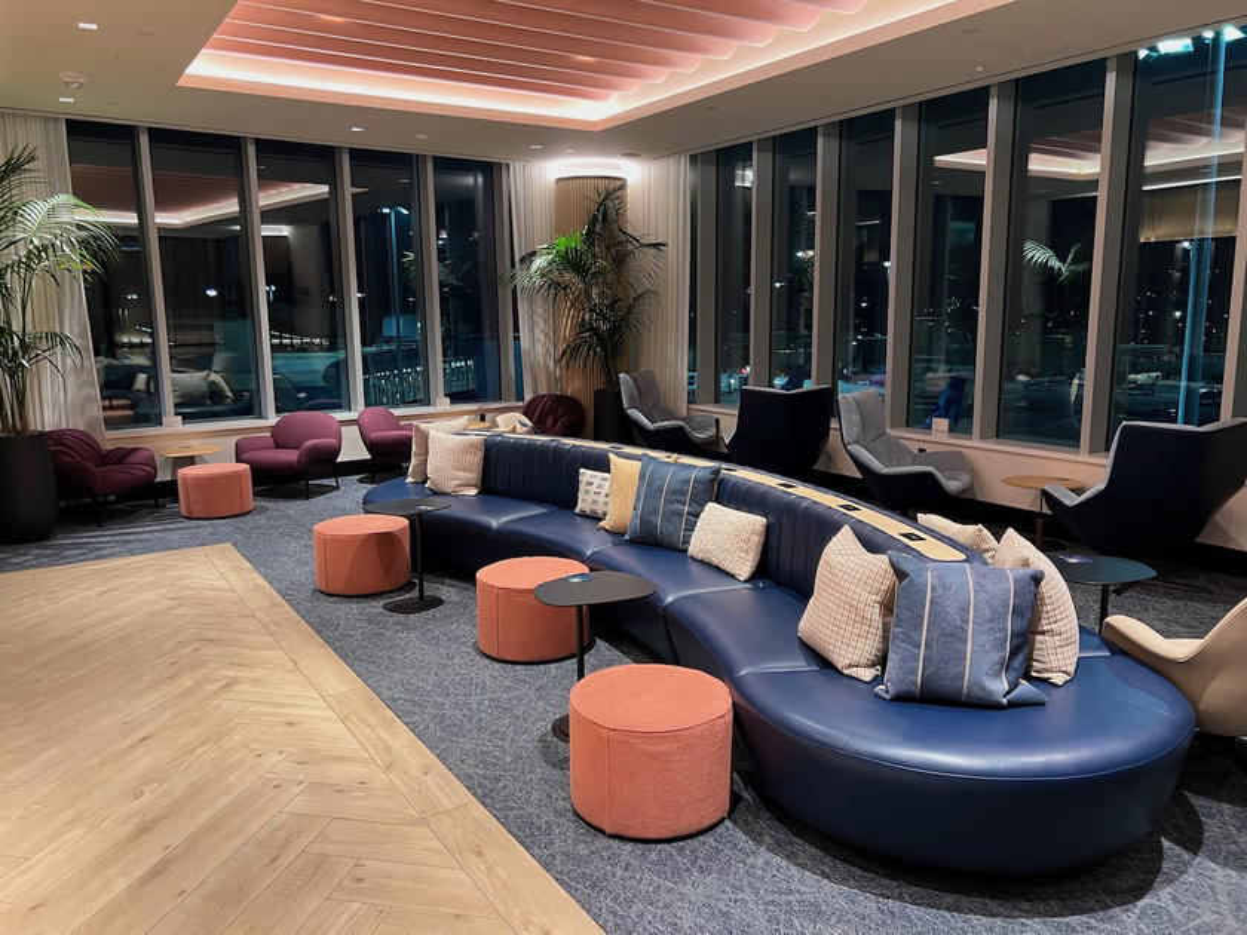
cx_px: 624
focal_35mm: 26
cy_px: 468
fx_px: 937
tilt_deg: -9.5
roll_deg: +1.3
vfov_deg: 53.1
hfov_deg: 67.3
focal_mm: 5.7
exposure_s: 1/60
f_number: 1.5
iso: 250
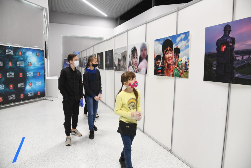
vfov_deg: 53.1
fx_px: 167
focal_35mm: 24
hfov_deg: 73.7
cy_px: 84
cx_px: 126
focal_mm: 24
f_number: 5.6
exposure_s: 1/125
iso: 6400
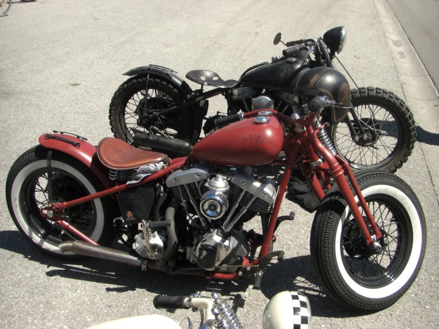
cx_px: 220
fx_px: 482
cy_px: 164
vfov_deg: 37.7
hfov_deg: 49.0
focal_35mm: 38
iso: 64
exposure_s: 1/250
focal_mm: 6.3
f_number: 4.6
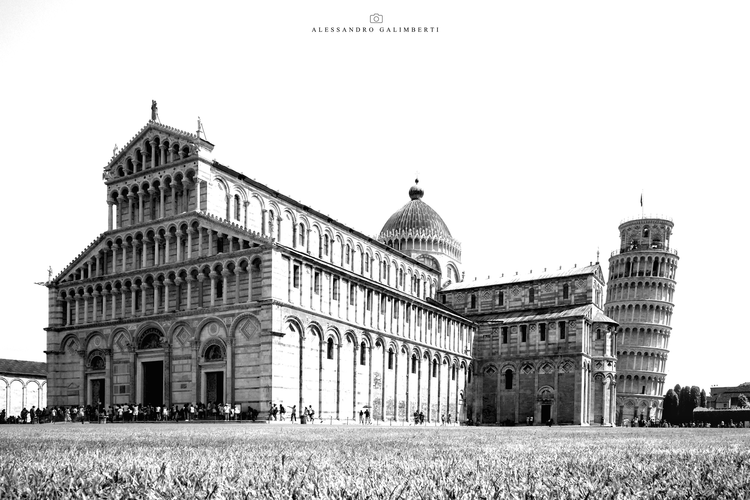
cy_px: 250
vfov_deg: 43.6
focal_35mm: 30
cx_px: 375
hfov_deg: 61.9
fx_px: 625
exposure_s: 1/200
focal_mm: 20
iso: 100
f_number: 11
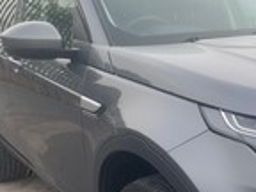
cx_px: 265
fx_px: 466
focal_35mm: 63
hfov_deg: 28.5
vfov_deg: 22.9
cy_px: 158
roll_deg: +3.1
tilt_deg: -18.4
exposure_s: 1/384
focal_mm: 4.25
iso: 25
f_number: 1.8
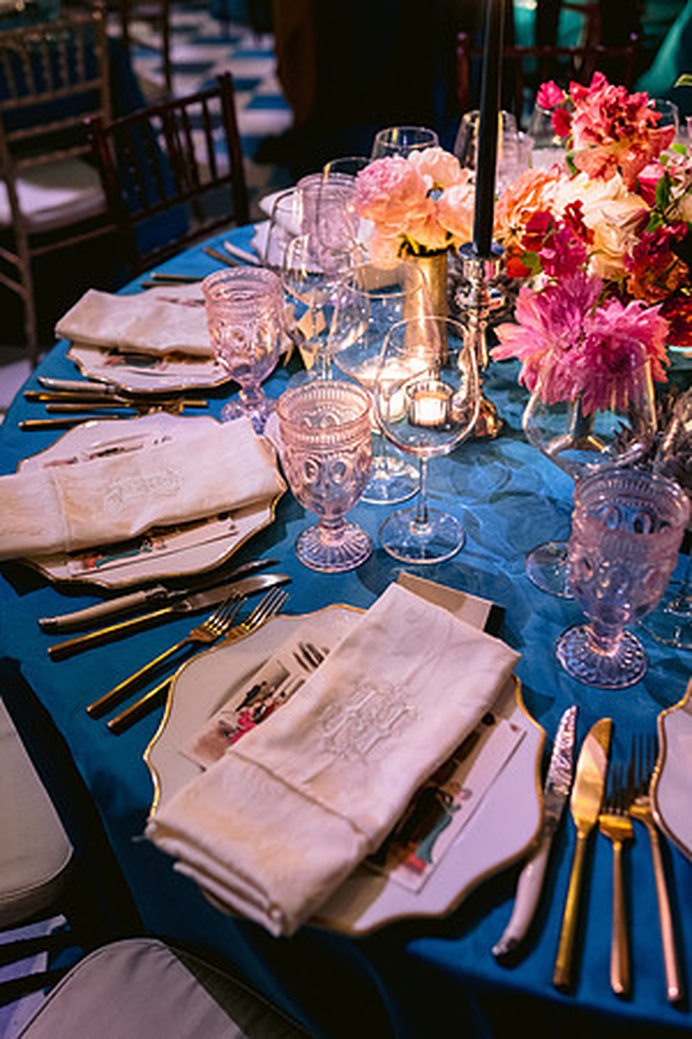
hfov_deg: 37.9
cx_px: 346
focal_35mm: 35
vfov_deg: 54.4
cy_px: 520
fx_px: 1009
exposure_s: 1/40
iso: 1600
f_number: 2.8
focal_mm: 35
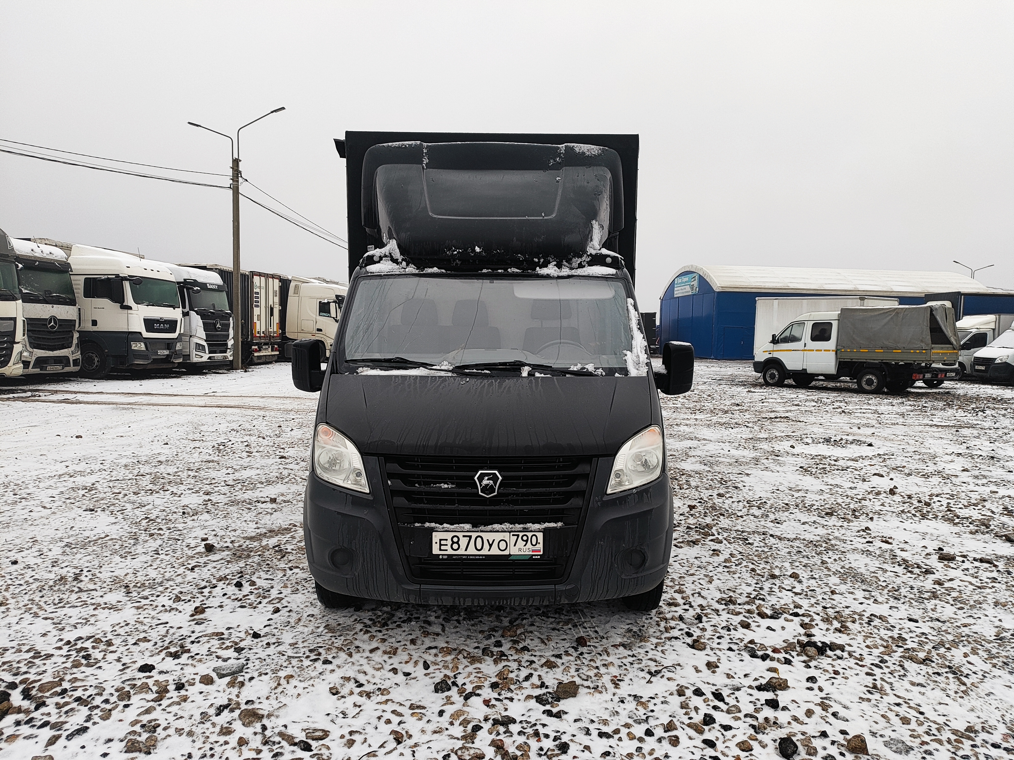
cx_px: 507
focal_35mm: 24
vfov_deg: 56.8
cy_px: 380
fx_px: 703
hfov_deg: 71.6
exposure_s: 1/100
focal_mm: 5.89
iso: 211
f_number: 1.89
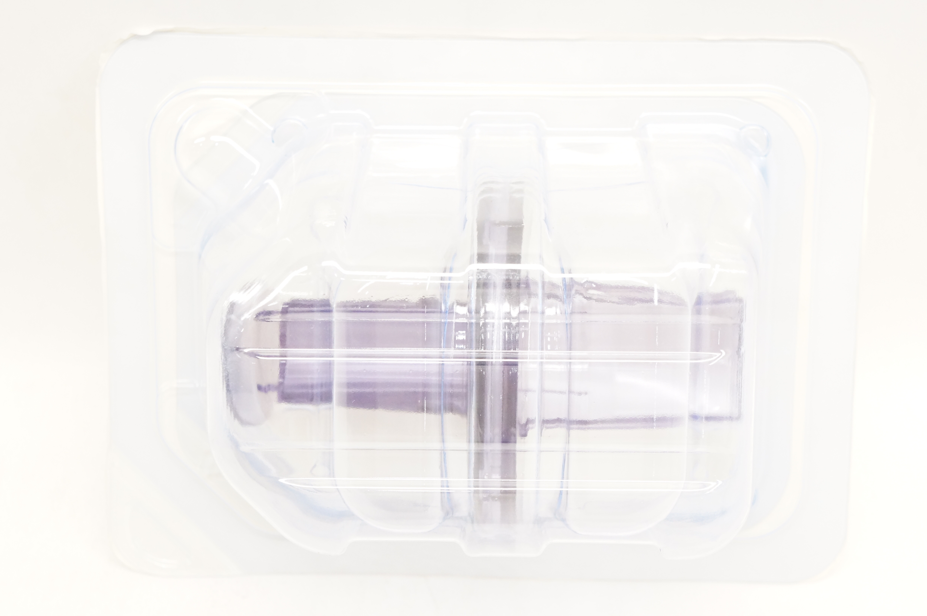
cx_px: 464
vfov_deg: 19.7
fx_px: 1775
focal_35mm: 69
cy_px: 308
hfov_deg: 29.3
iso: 3200
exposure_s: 1/200
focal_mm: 46
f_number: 8
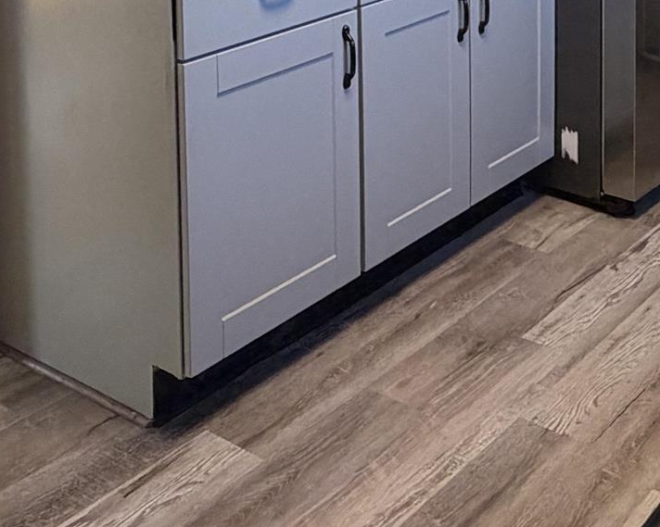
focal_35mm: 59
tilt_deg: -3.7
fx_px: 1152
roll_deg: +0.5
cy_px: -194
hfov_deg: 30.8
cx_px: 570
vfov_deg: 22.5
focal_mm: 2.22
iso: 200
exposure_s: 1/60
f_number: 2.2
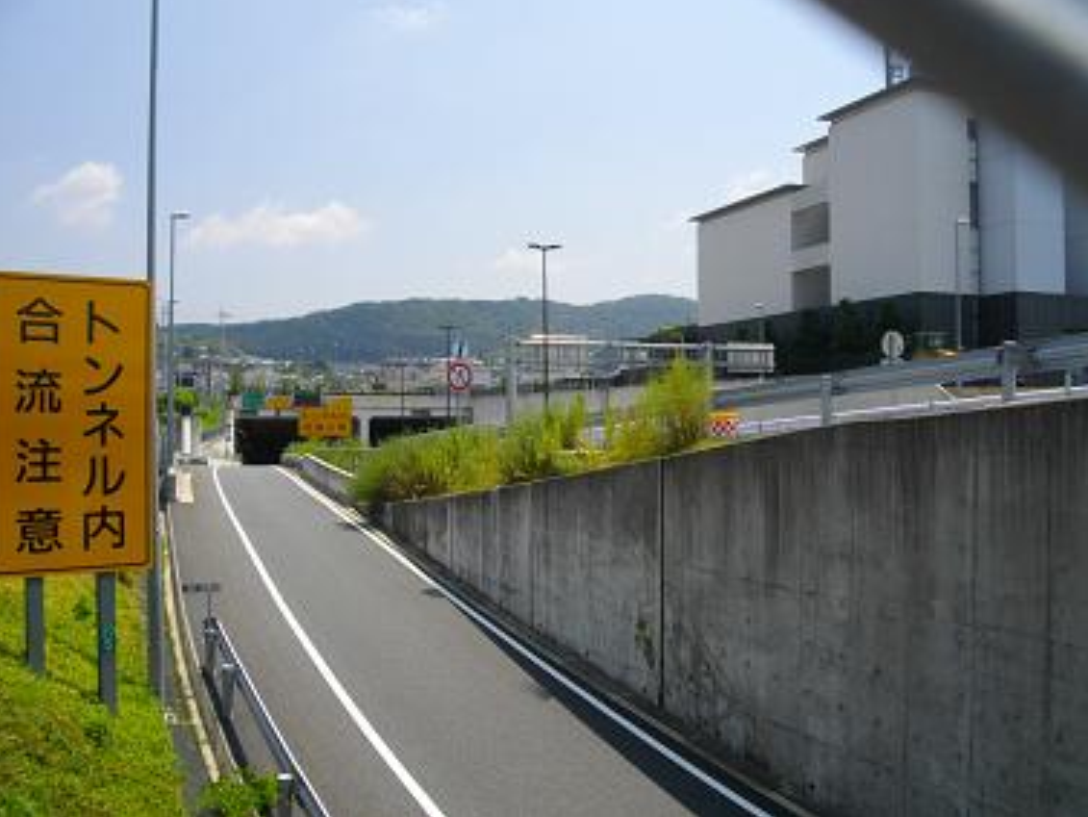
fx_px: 1038
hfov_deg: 55.3
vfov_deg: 43.0
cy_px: 398
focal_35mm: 33
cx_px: 550
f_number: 5.5
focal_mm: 5.7
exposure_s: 1/400
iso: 100
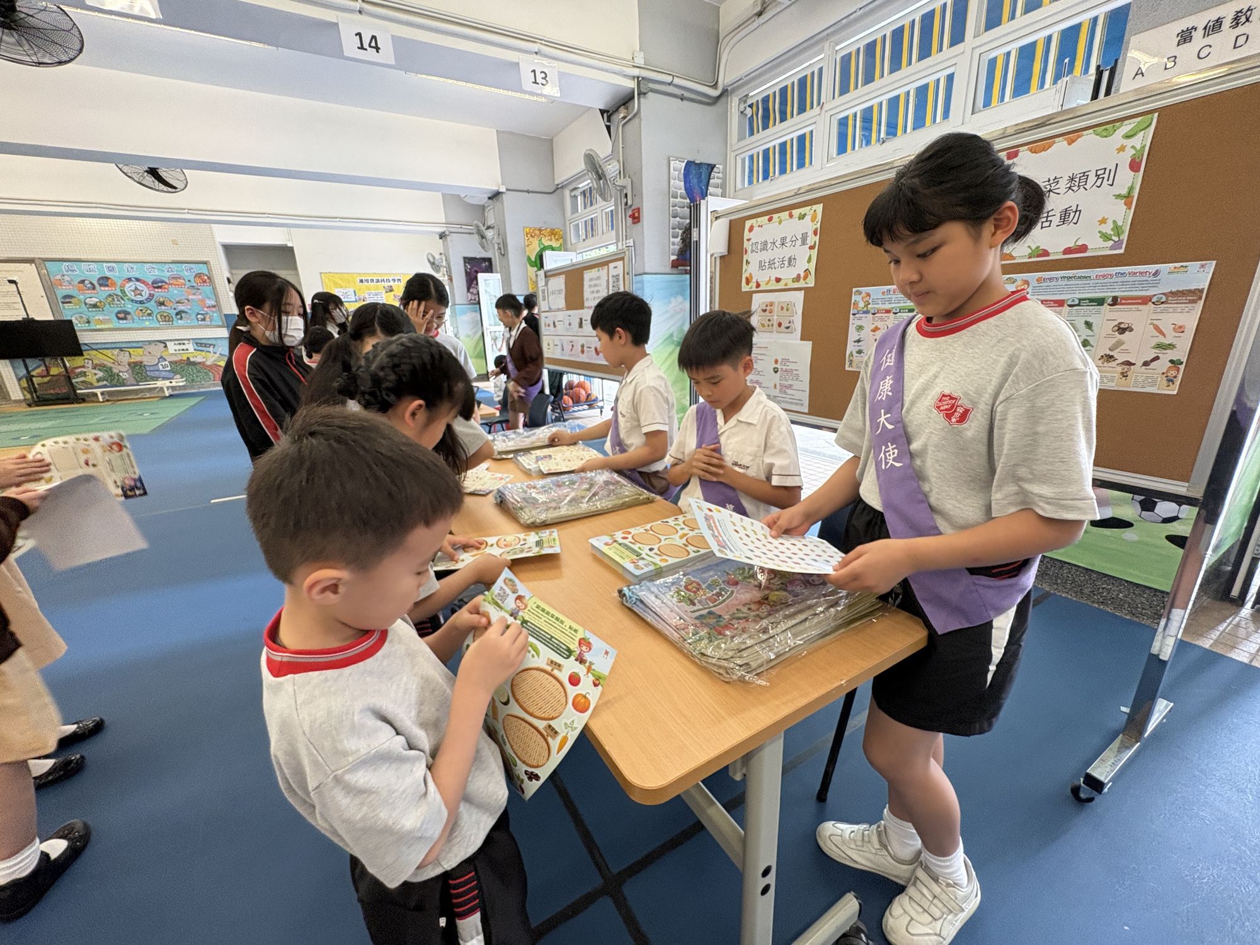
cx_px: 630
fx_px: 510
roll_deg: +3.7
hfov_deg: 102.1
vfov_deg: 85.7
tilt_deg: -16.6
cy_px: 472
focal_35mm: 14
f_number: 2.2
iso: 250
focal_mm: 2.22
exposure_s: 1/50
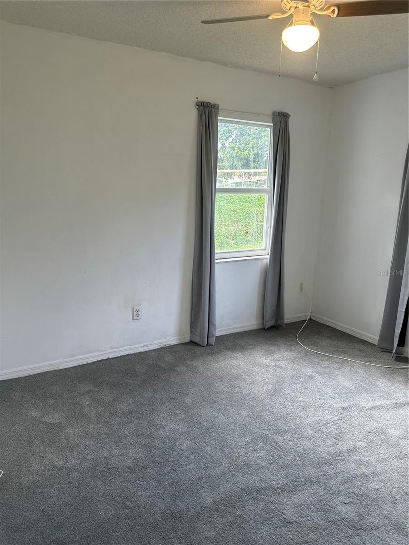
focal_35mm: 24
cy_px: 272
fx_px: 378
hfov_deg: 56.8
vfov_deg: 71.6
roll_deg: -1.9
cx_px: 204
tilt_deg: -12.8
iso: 80
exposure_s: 1/120
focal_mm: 6.86
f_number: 1.78
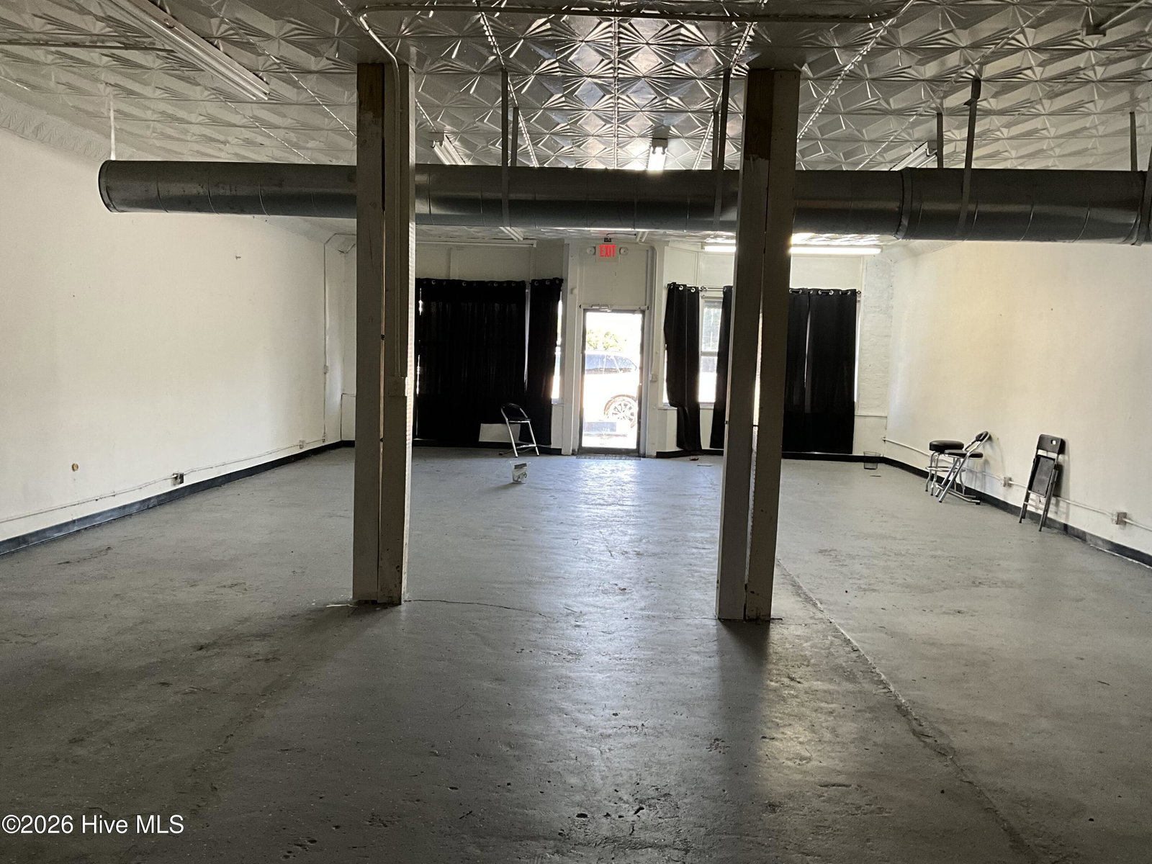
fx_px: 965
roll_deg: -2.3
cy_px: 432
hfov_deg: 61.7
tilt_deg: -4.6
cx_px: 576
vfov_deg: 48.2
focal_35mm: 29
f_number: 1.8
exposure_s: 1/60
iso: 100
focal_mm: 3
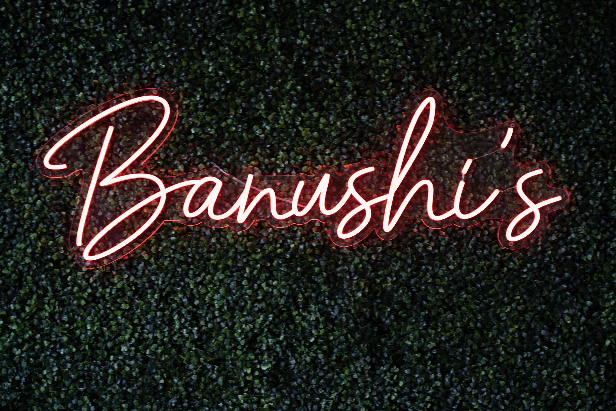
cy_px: 206
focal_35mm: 106
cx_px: 310
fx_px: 1814
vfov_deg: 12.9
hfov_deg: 19.3
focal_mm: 105
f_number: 4
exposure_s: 1/50
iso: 160
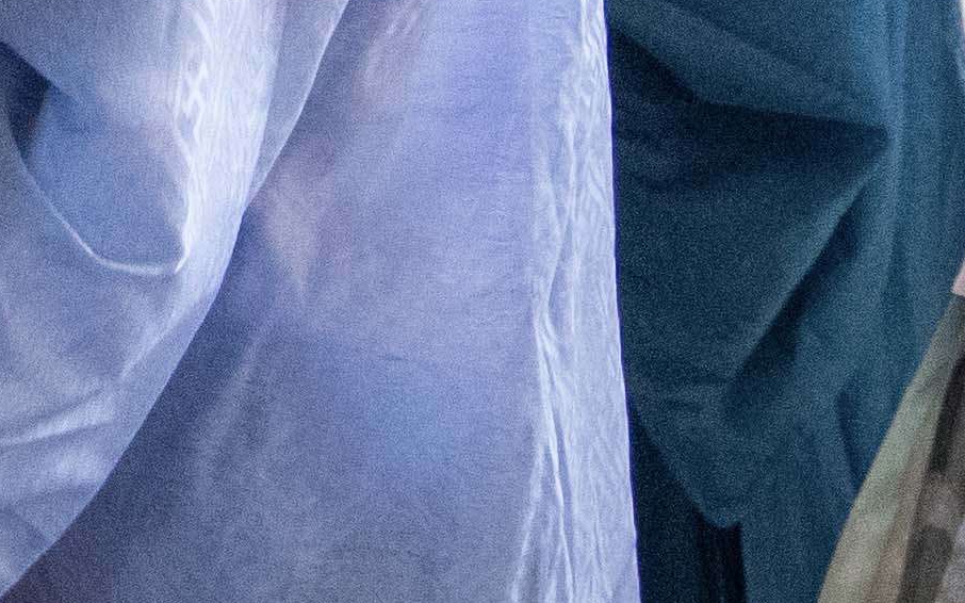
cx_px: -488
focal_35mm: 139
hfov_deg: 14.1
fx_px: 3658
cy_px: -655
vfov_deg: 8.8
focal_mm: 15
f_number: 4.5
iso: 2500
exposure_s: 1/100
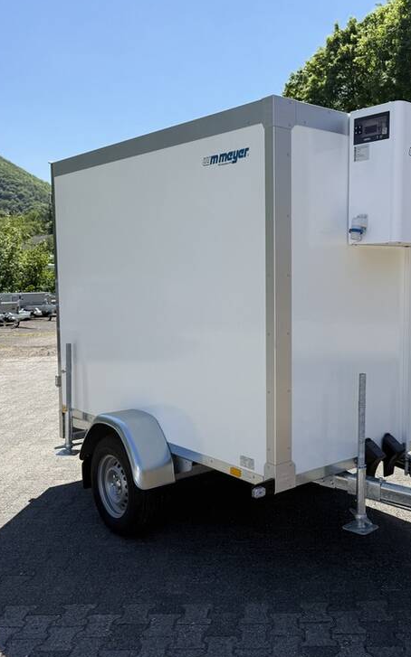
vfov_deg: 55.3
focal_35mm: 35
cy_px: 328
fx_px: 628
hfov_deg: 35.6
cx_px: 298
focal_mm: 6.76
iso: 80
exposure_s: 1/3021
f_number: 1.78
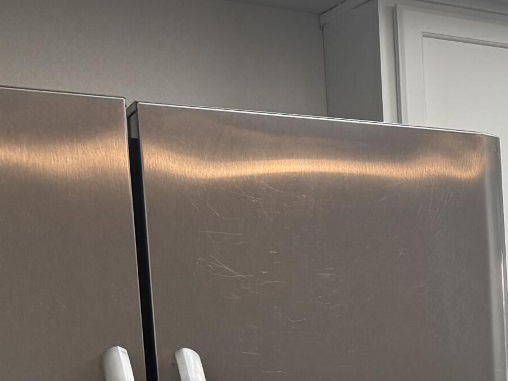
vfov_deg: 17.3
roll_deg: +0.7
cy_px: 471
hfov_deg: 20.5
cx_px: 773
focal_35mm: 81
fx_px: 1189
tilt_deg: -9.1
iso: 200
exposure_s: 1/120
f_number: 1.78
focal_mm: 6.76
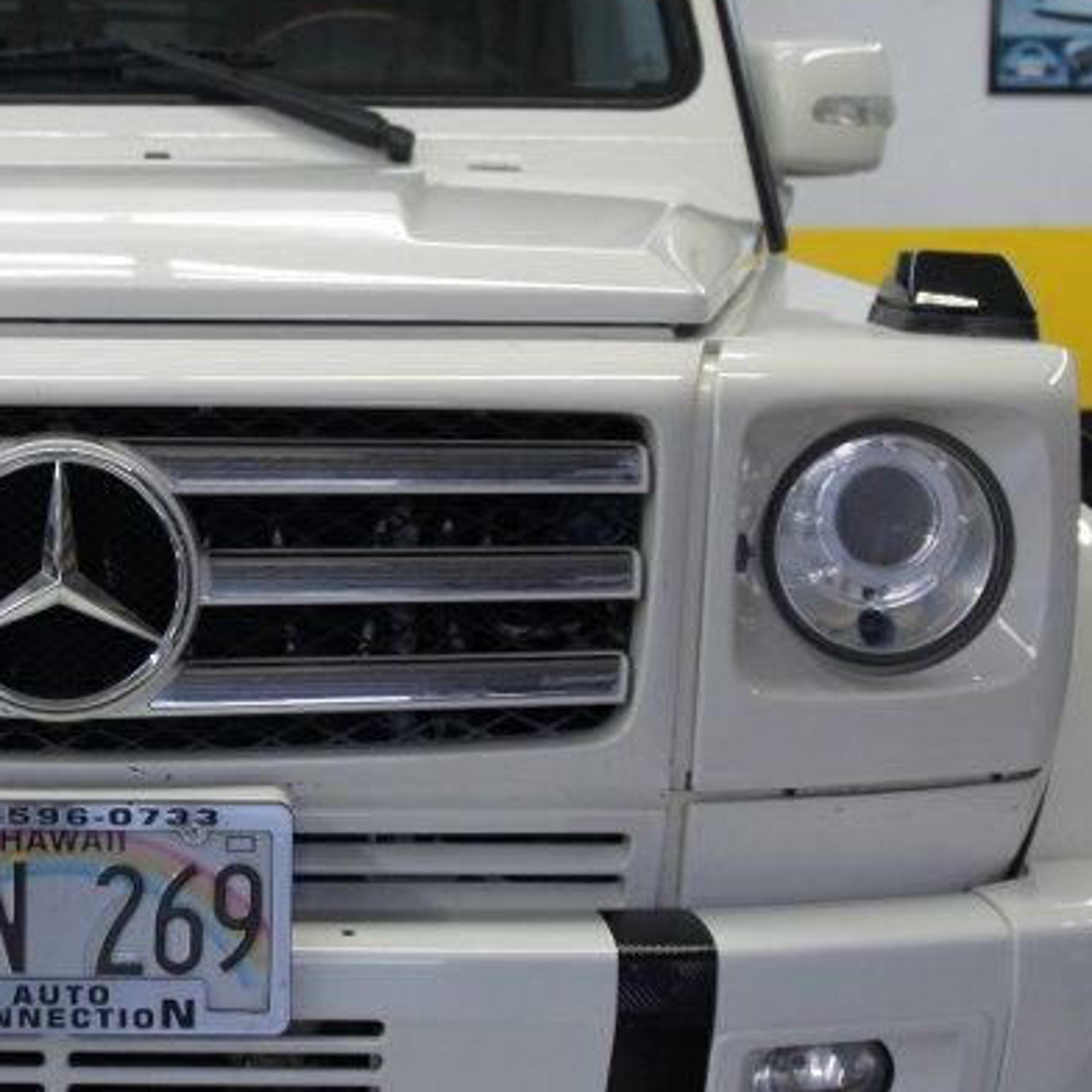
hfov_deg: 20.3
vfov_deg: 20.9
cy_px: 595
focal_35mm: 83
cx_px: 36
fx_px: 2966
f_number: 4
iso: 500
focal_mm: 25
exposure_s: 1/80
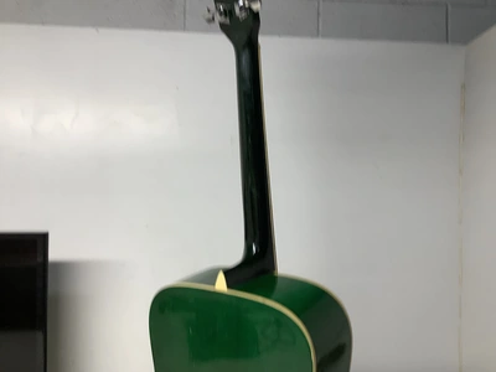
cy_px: 186
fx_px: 444
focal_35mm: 31
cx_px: 248
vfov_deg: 45.4
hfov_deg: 58.4
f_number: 2.4
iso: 80
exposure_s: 1/120
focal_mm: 3.3
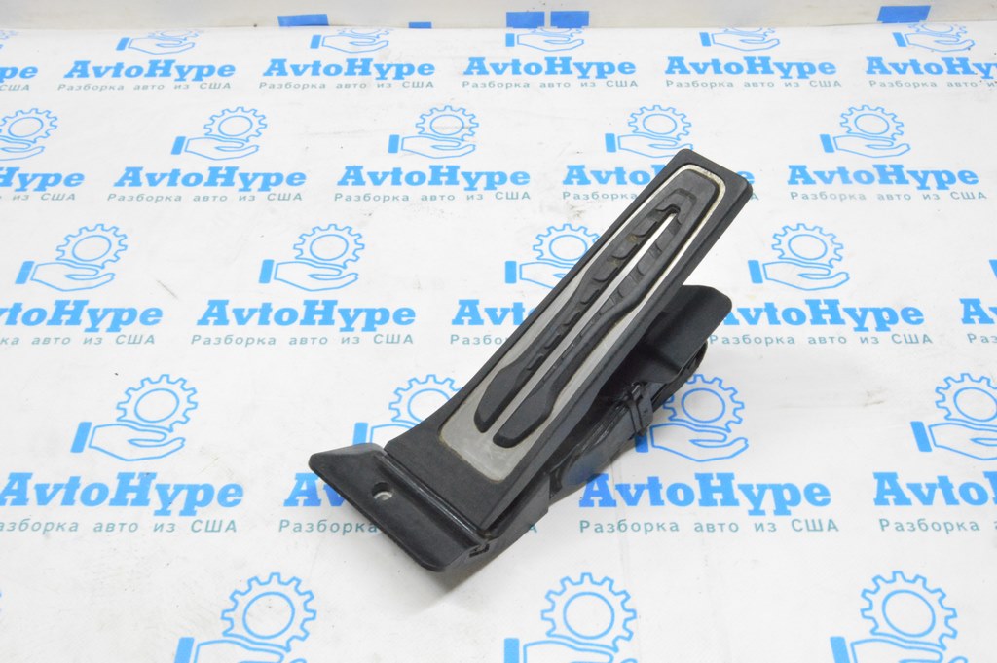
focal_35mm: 39
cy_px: 332
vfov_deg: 34.2
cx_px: 498
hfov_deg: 49.6
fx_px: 1079
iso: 6400
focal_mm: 26
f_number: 20
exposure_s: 1/15
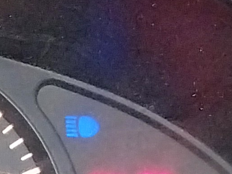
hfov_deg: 8.5
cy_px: 318
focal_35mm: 206
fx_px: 1380
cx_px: -375
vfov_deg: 7.0
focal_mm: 4
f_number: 1.8
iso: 320
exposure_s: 1/33
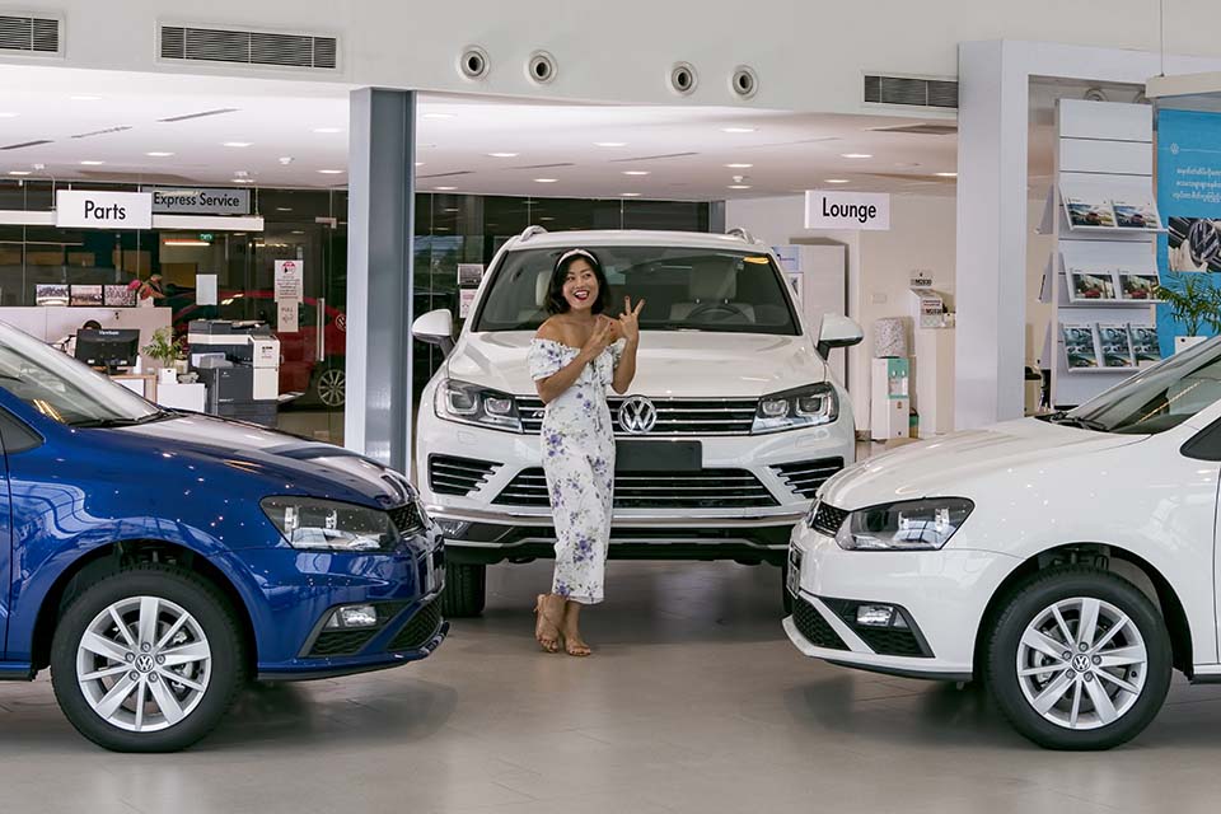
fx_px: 1560
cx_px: 610
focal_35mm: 46
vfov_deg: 29.2
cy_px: 407
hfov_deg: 42.7
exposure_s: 1/250
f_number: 9
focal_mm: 46
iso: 2000
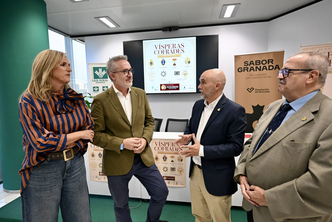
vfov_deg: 64.6
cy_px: 111
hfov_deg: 86.9
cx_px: 166
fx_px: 175
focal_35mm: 19
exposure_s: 1/125
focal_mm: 19
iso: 2500
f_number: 5
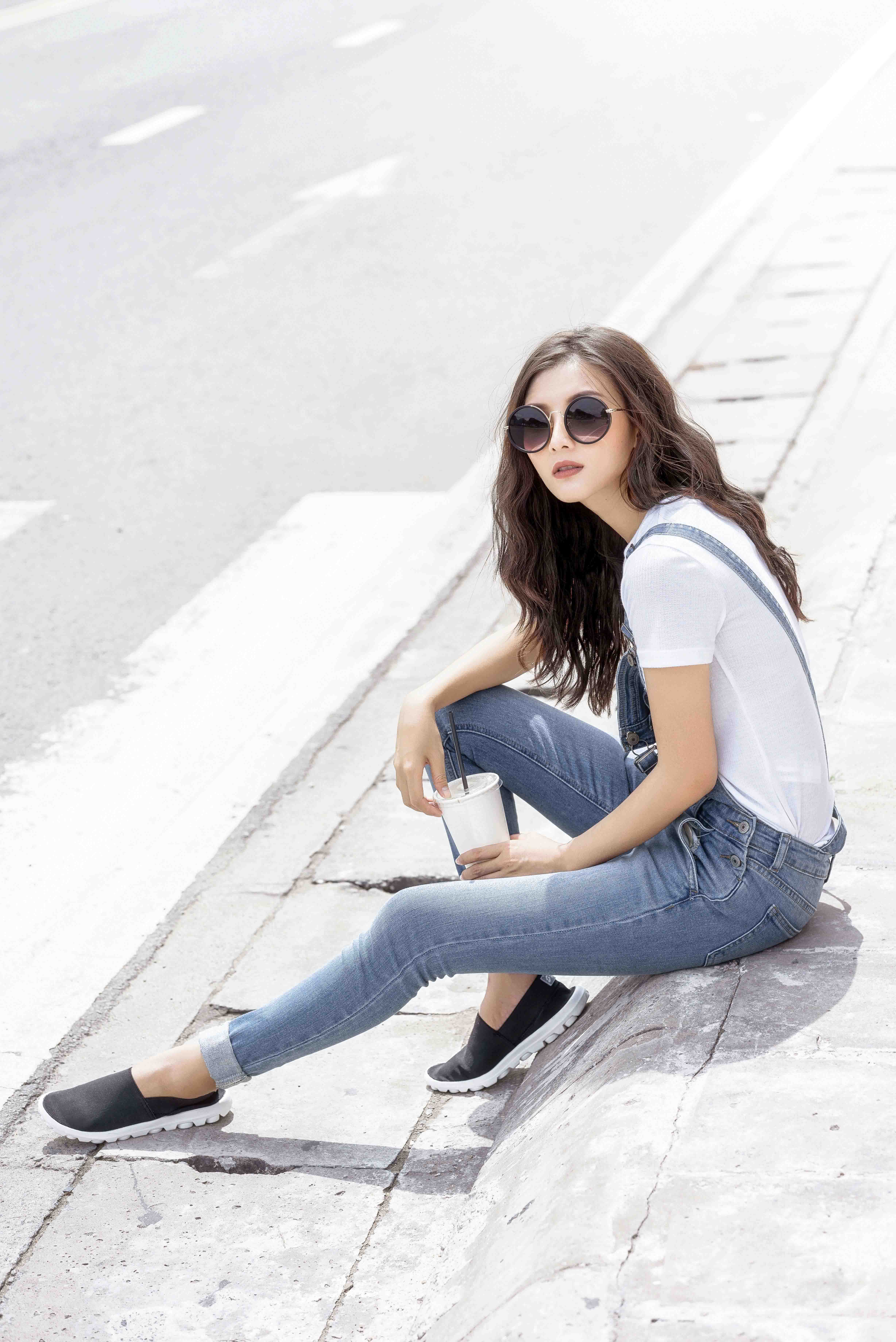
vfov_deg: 23.9
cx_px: 448
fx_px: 3171
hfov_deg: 16.1
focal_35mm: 85
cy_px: 671
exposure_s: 1/800
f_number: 5.6
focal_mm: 85
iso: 200
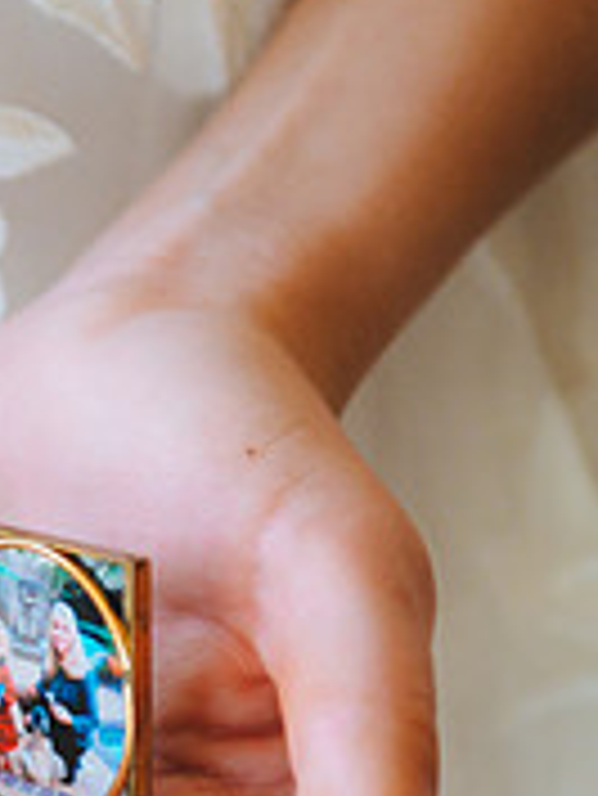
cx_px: -280
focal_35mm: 228
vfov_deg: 8.6
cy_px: 725
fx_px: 5245
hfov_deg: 6.4
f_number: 2.8
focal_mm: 70
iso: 1250
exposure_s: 1/400
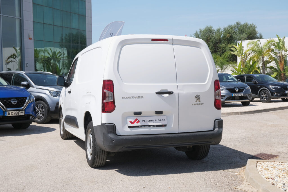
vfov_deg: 29.3
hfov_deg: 42.7
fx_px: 368
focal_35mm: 46
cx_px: 144
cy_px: 96
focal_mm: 30.5
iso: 160
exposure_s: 1/250
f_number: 9
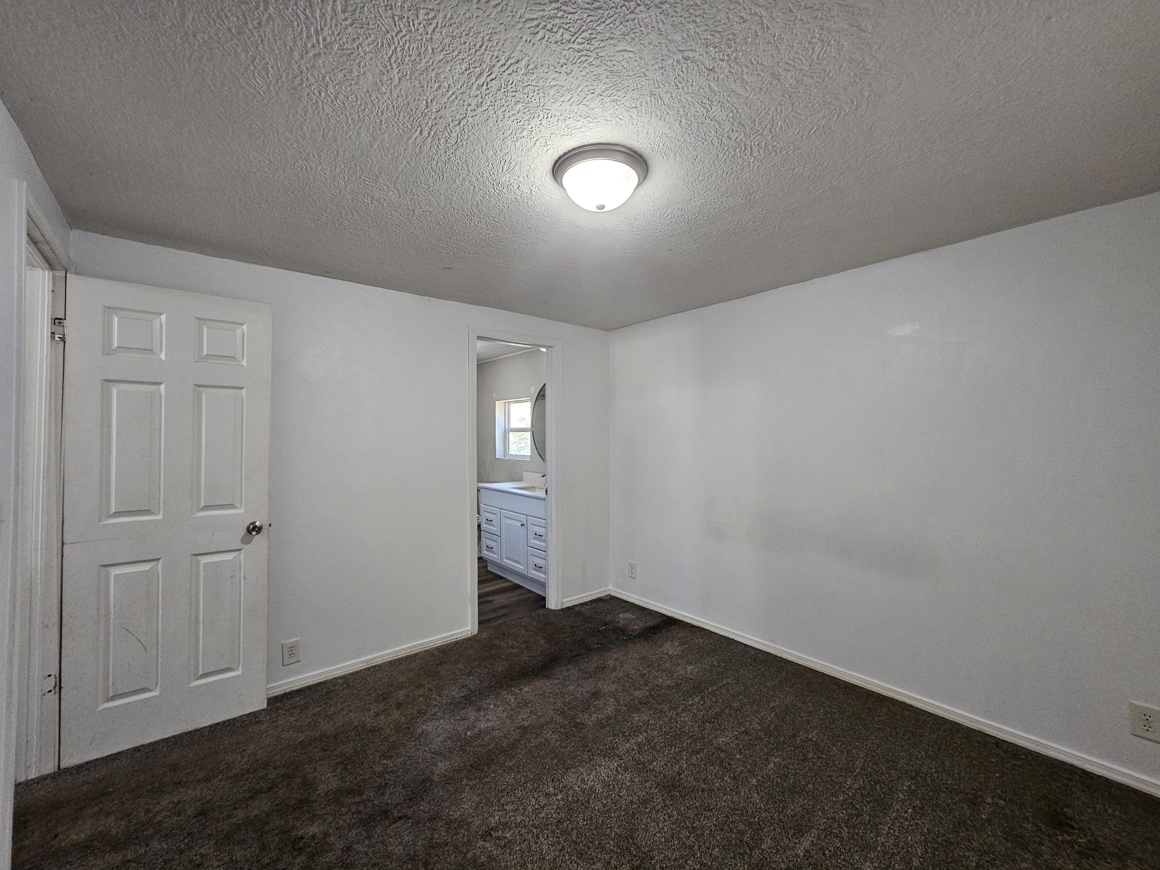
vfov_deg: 89.9
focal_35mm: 13
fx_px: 436
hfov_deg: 106.2
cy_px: 435
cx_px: 580
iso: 400
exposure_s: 1/30
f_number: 2.2
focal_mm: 2.2
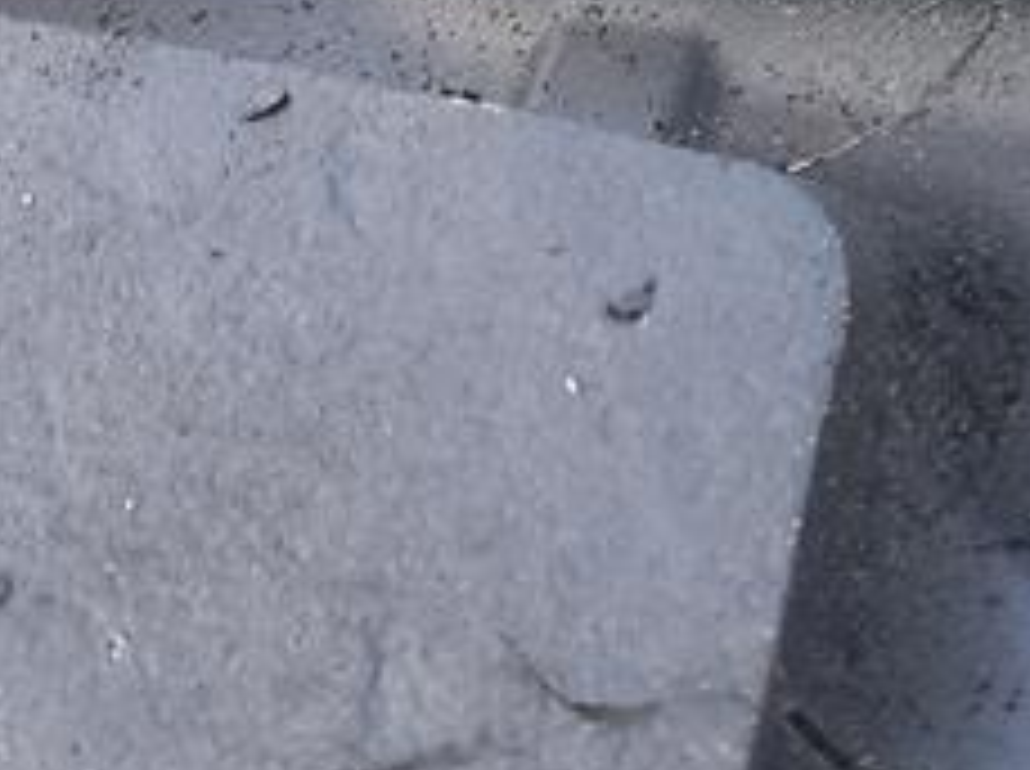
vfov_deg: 13.0
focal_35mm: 112
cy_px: -68
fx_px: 3327
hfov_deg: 17.6
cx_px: 643
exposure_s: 1/100
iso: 50
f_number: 1.8
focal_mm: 4.65
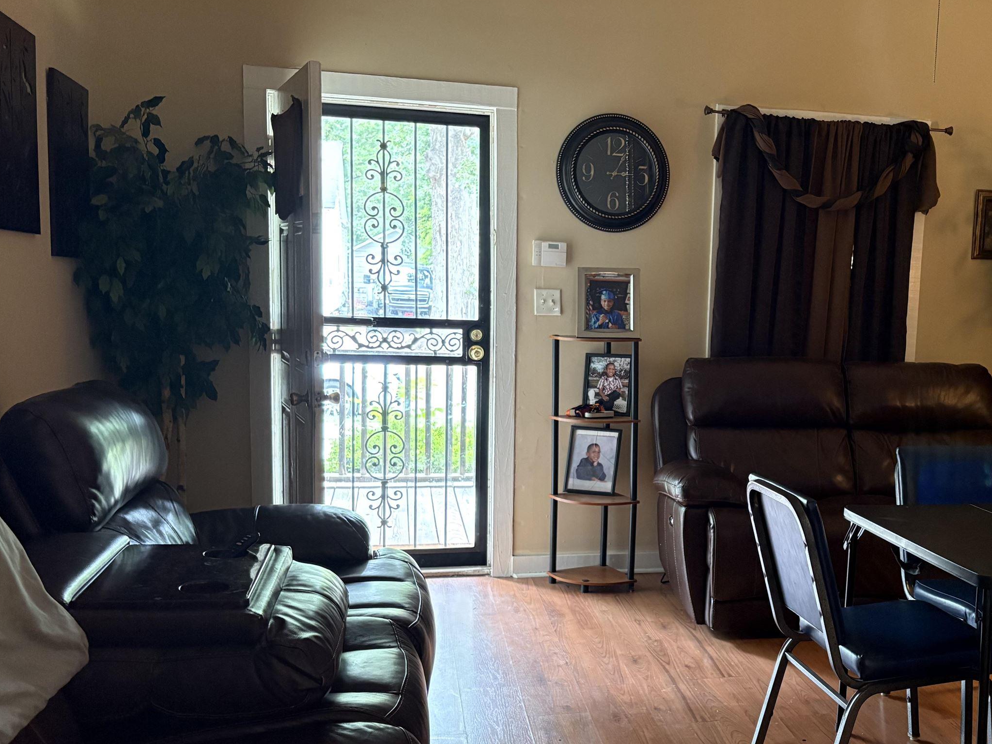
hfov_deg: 46.9
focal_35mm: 39
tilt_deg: -6.6
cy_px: 419
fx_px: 1118
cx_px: 682
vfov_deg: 36.8
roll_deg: -1.2
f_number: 1.6
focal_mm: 5.96
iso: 400
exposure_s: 1/40
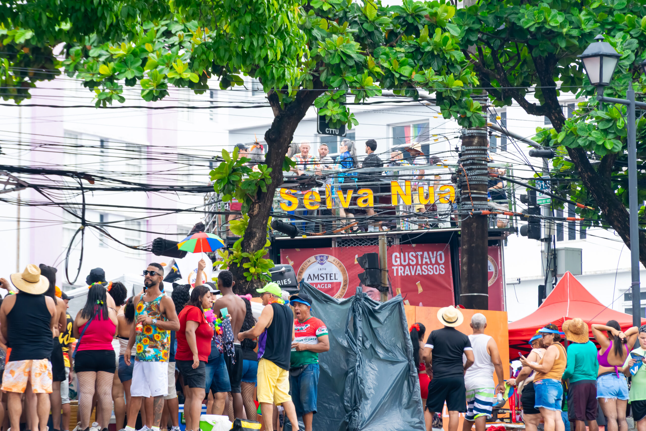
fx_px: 3122
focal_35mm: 174
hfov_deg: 11.8
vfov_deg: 7.9
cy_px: 216
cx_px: 323
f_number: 8
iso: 200
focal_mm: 116
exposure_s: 1/125
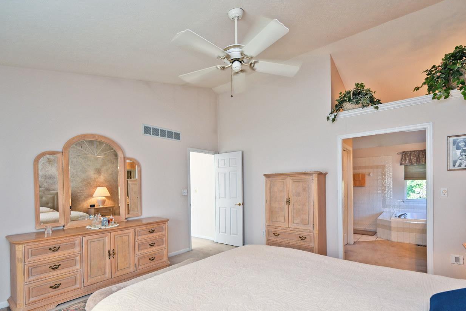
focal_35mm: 17
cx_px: 241
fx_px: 220
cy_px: 186
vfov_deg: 69.8
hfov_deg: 93.2
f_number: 4
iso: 200
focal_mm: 14
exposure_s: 1/60
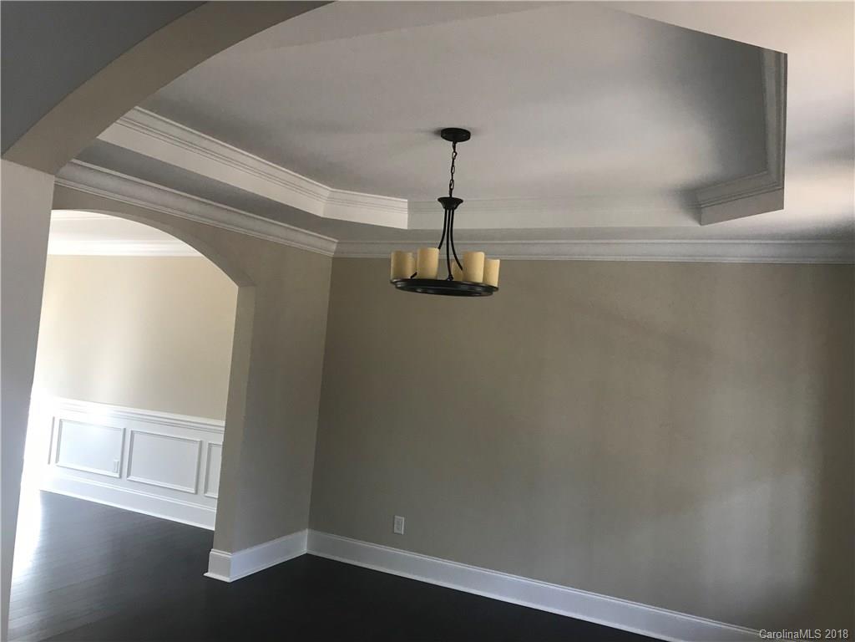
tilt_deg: +2.0
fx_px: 692
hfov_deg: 63.4
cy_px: 321
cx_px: 428
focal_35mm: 28
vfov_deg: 49.7
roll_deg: -4.7
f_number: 1.8
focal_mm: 3.99
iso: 25
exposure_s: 1/40
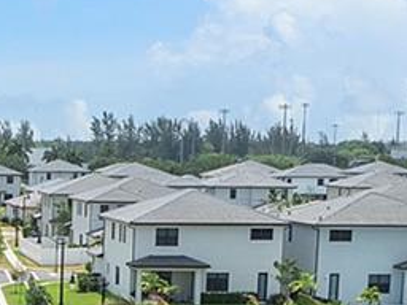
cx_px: -146
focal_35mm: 150
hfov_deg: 12.7
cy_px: 546
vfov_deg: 9.4
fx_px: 1764
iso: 100
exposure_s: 1/3200
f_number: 2.8
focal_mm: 12.29
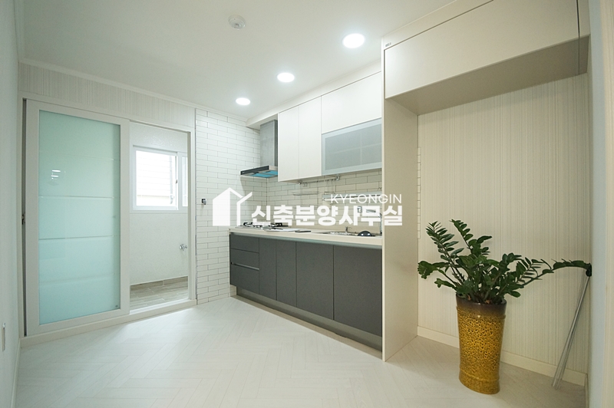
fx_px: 256
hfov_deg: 100.4
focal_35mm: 15
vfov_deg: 77.2
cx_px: 307
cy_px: 204
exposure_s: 1/60
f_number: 5.6
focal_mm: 10
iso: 800
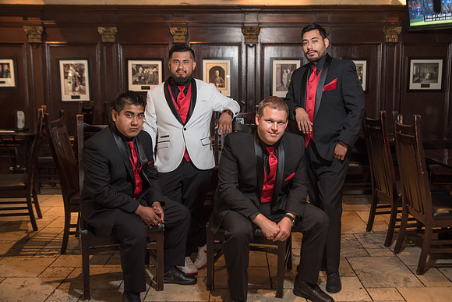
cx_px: 237
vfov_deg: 33.6
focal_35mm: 40
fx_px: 499
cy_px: 144
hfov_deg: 48.7
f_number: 3.5
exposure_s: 1/125
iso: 1250
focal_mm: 38
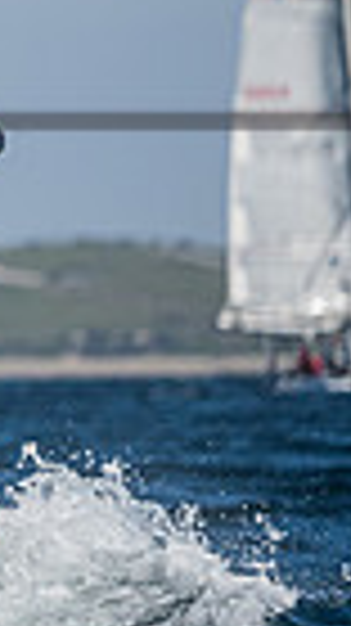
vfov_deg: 2.1
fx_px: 17388
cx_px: -742
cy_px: 227
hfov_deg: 1.2
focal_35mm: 1049
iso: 400
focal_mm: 240
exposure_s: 1/8000
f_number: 5
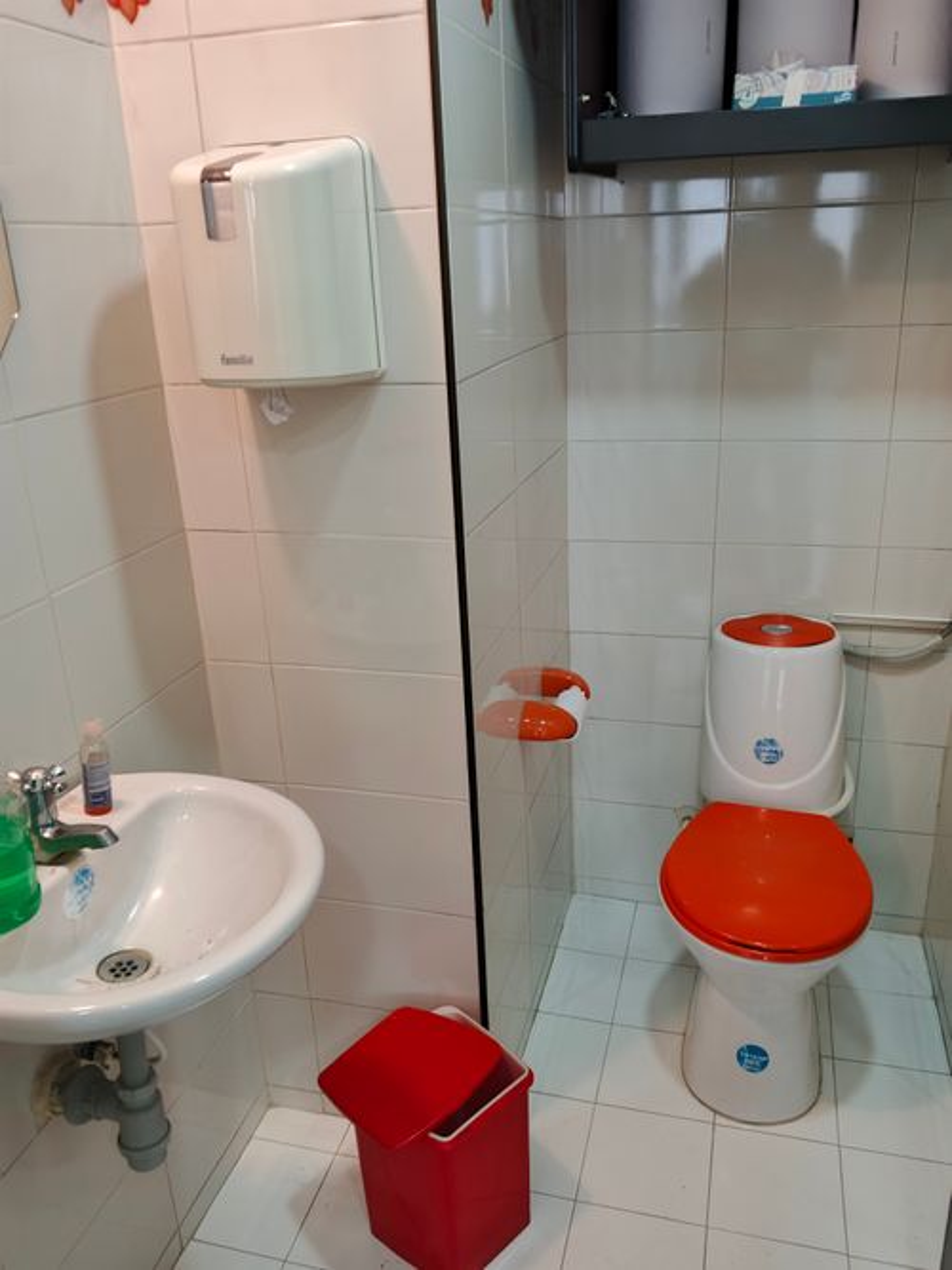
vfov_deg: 65.3
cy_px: 635
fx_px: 990
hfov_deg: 51.3
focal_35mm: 27
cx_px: 476
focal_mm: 4.09
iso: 490
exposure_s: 1/60
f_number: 1.6
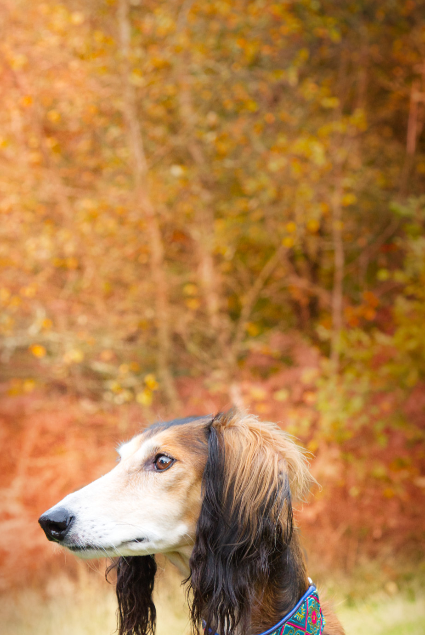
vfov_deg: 21.6
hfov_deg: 14.6
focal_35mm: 94
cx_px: 216
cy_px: 369
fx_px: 1661
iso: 1000
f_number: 6.3
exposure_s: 1/125
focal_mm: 65
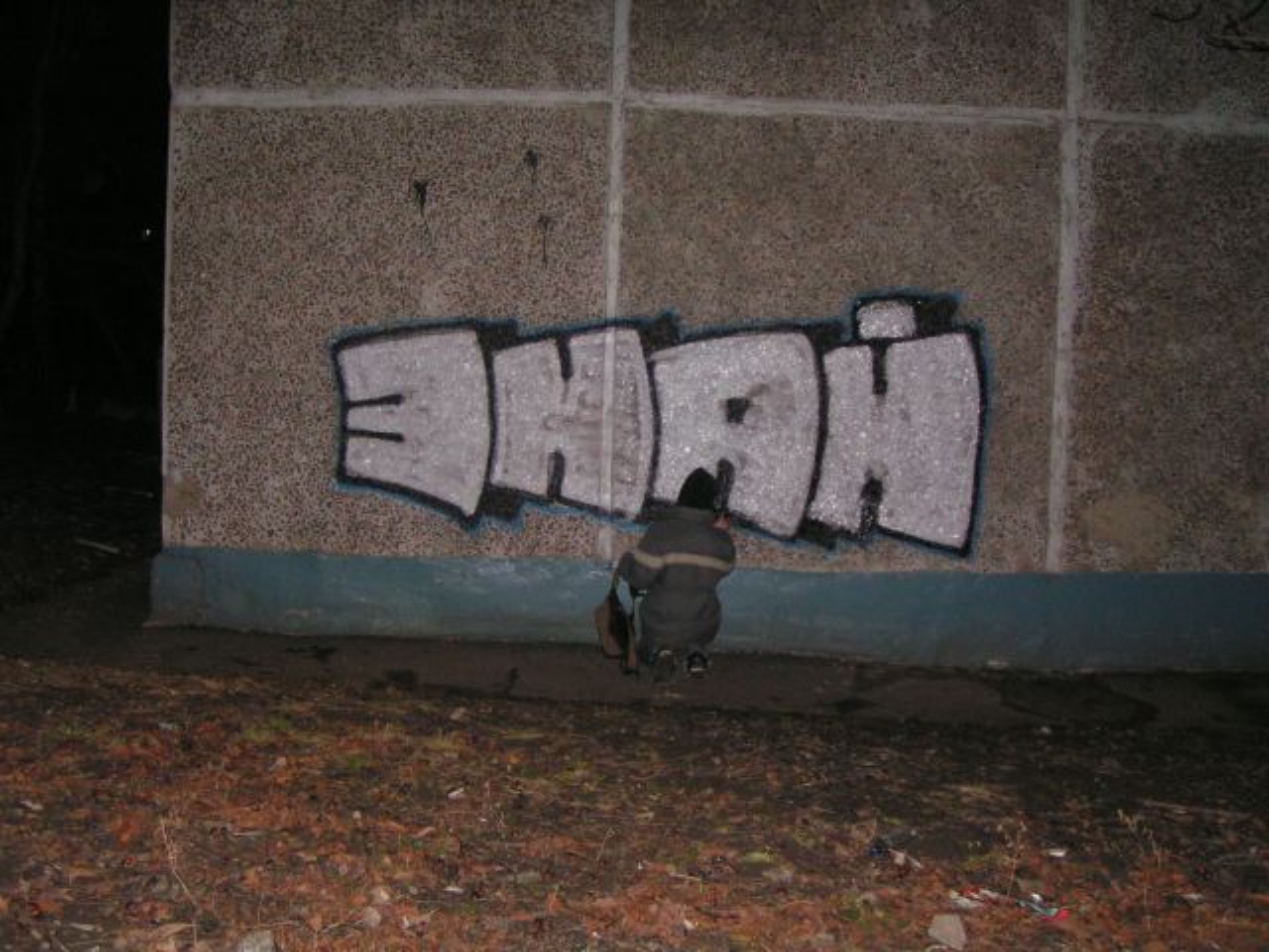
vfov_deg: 37.7
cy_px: 476
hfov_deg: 49.0
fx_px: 1393
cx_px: 634
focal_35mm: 38
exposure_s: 1/40
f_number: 2.8
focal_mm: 5.8
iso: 200
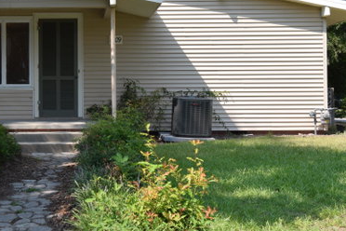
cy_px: 90
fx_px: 557
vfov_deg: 23.3
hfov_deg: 33.8
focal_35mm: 58
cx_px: 88
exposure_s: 1/250
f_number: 8
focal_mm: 20
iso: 280
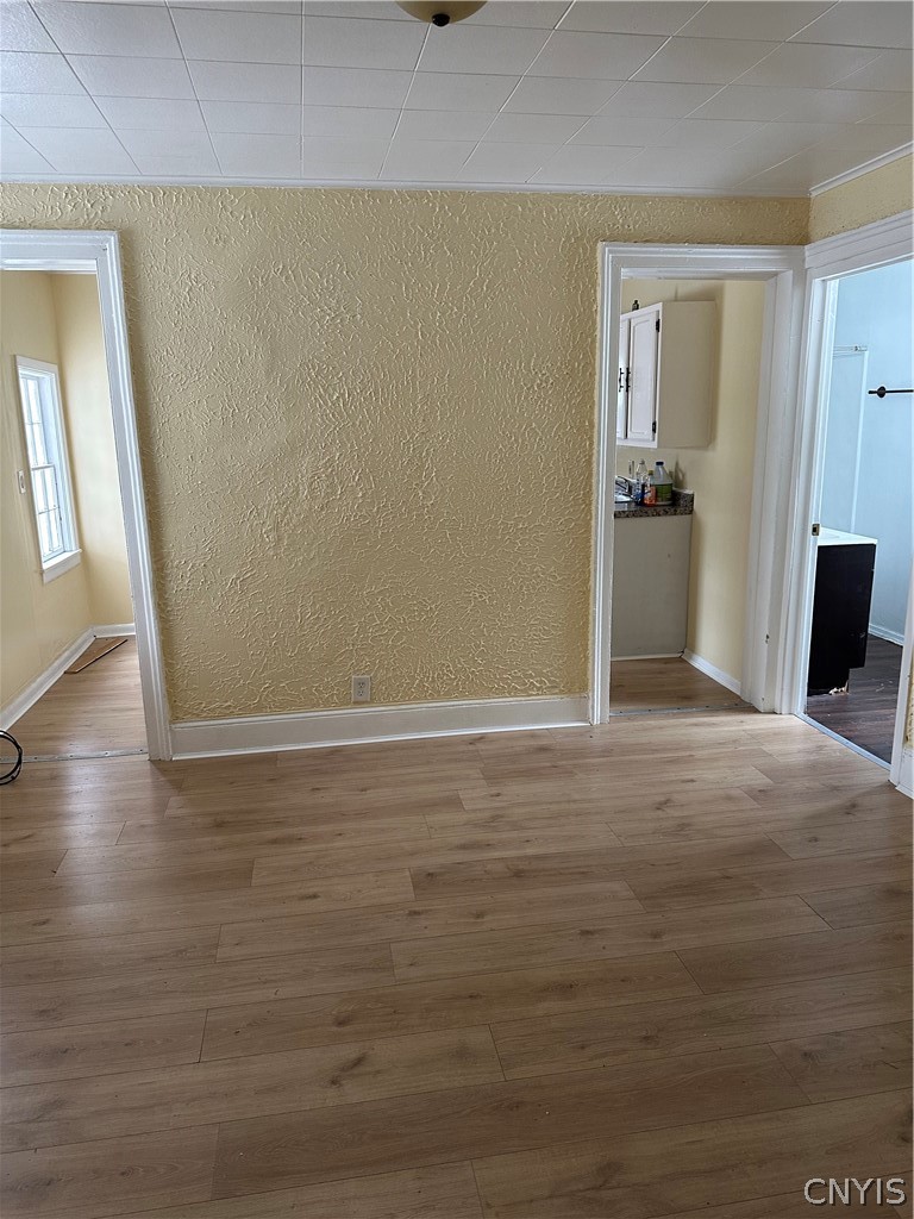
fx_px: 845
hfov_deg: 56.8
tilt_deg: -13.0
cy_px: 610
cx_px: 457
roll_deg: +0.5
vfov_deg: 71.6
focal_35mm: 24
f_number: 1.78
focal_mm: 6.86
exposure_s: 1/87
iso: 250
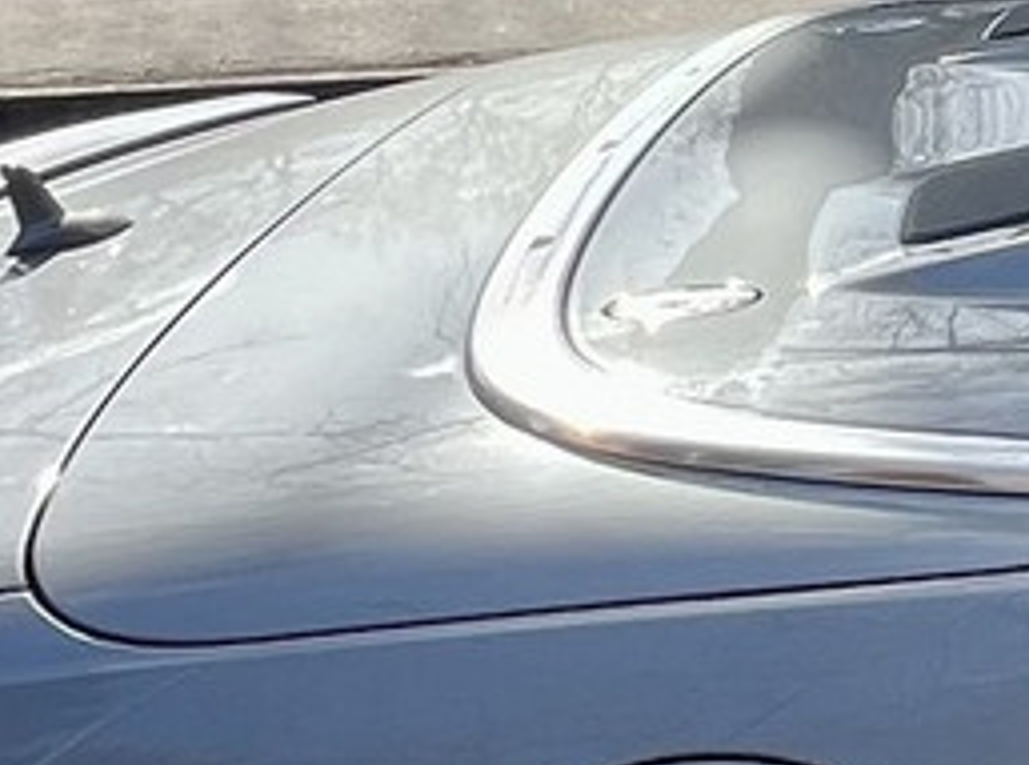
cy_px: 224
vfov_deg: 18.0
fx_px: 2400
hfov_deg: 16.1
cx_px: 2266
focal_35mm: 81
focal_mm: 1.57
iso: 32
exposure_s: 1/615
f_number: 1.8
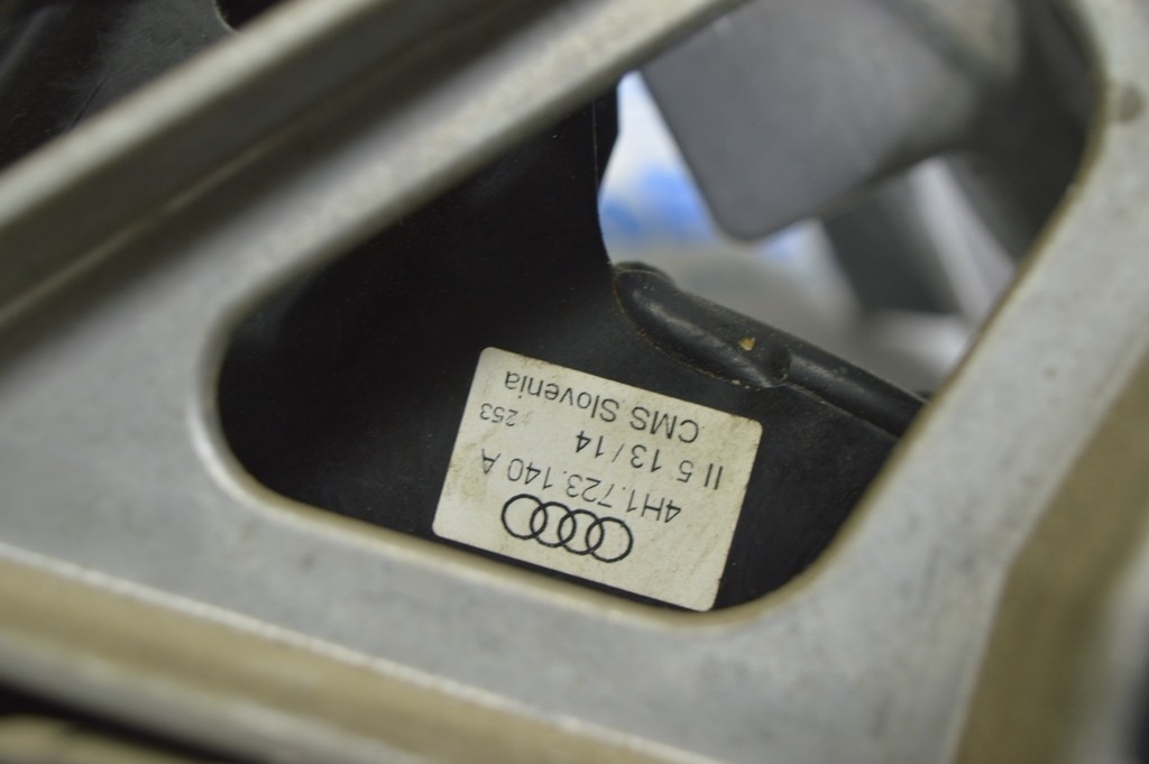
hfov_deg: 31.9
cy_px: 382
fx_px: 2009
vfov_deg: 21.5
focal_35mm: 63
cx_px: 574
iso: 400
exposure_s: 1/20
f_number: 5.6
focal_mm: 42
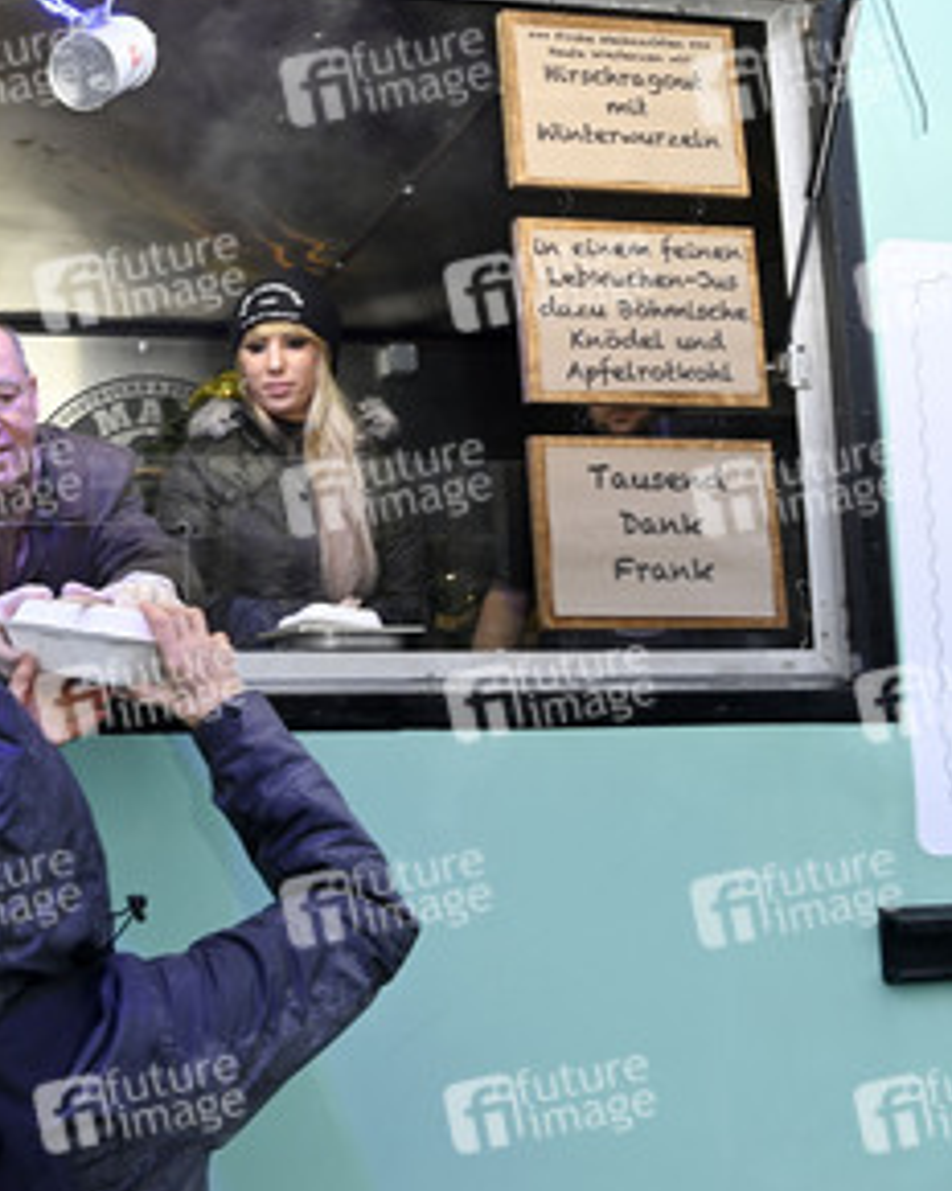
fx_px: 1233
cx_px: 31
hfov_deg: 38.2
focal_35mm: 35
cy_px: 591
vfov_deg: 51.5
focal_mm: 24
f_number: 5.6
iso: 2000
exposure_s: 1/80
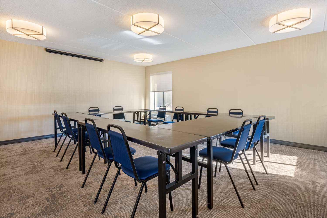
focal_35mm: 18
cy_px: 109
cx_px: 164
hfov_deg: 90.0
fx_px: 163
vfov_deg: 67.3
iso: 200
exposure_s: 1/25
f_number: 10
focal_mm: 18
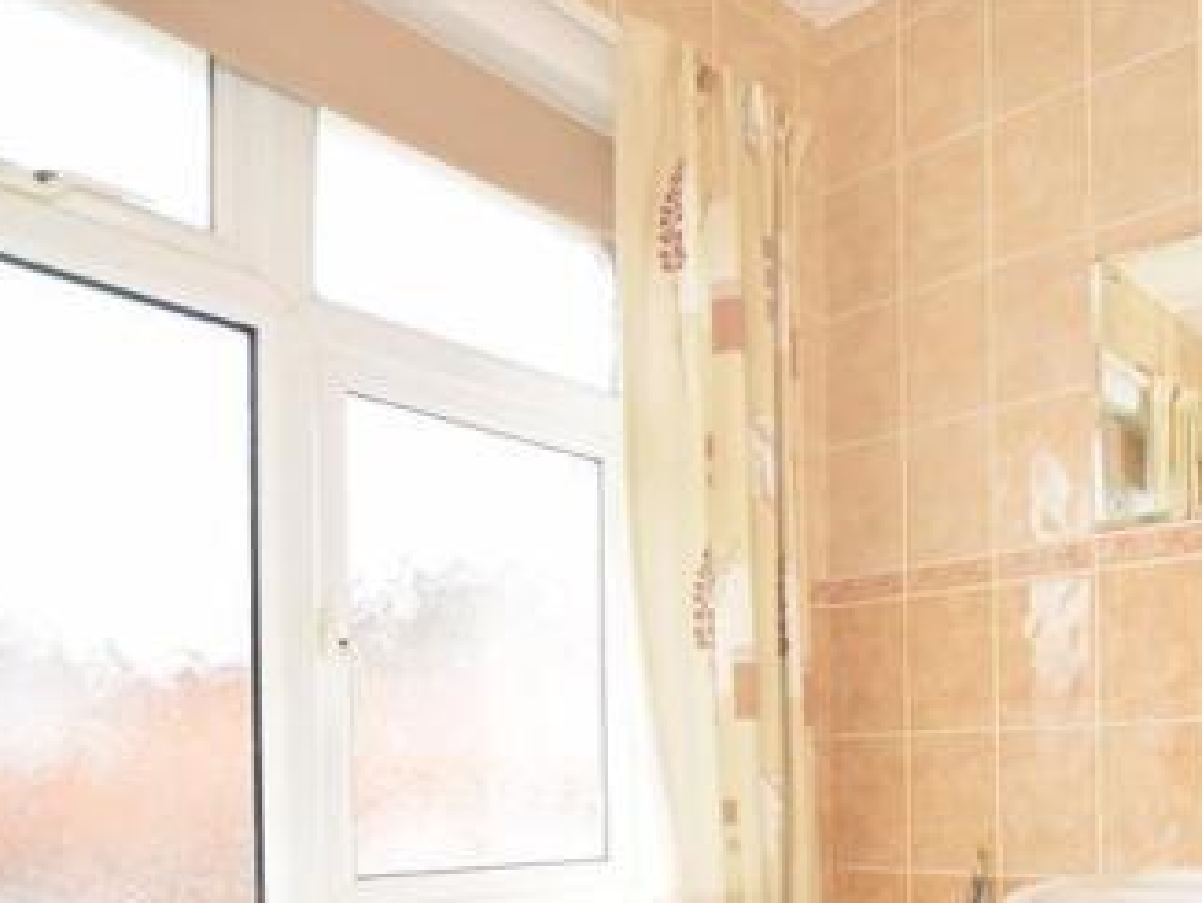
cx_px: 1066
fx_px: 1008
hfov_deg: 54.3
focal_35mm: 29
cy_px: 794
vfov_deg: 44.4
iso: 200
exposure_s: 1/20
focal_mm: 10
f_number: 5
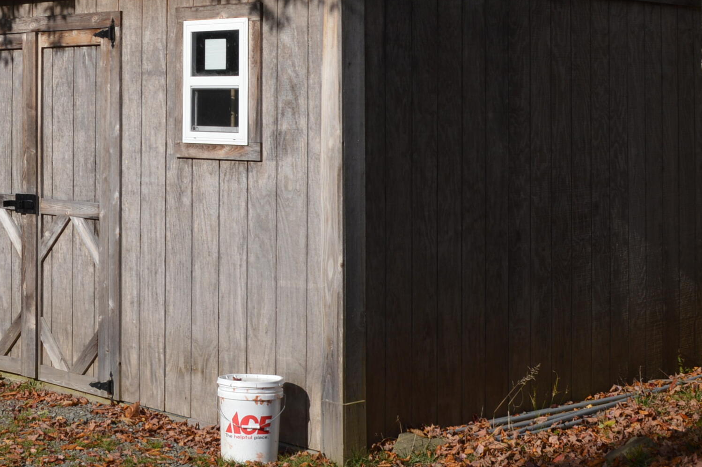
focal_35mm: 66
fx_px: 1286
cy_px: 37
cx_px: 216
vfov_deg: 20.1
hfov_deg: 30.2
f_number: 10
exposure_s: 1/200
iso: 100
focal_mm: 22
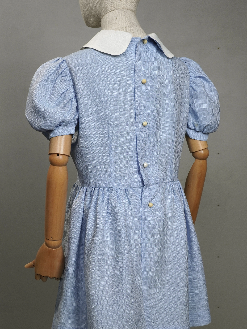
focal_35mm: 52
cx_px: 124
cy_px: 184
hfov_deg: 28.0
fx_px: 495
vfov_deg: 36.8
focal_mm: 32
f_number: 9
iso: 400
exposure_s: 1/50
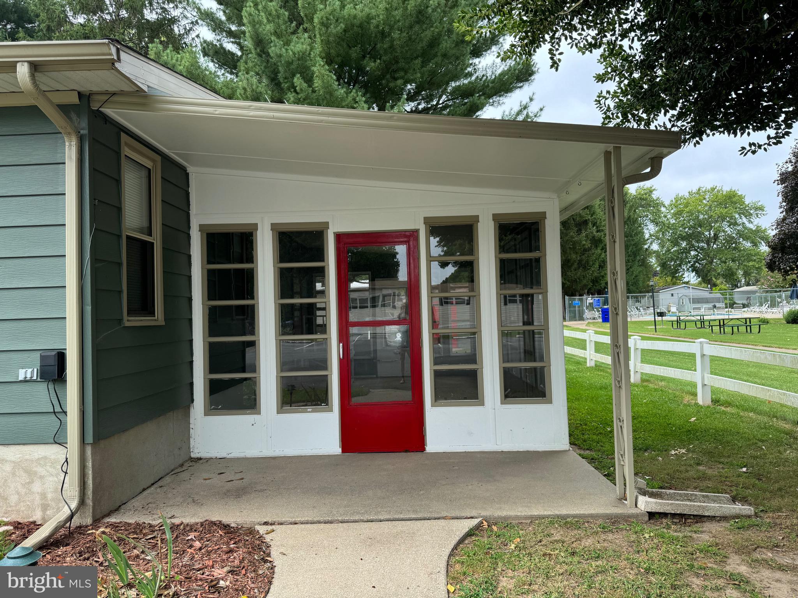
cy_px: 299
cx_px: 399
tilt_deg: +1.0
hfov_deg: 71.6
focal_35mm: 24
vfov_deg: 56.8
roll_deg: +1.1
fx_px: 553
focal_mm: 6.76
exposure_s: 1/912
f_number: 1.78
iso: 80
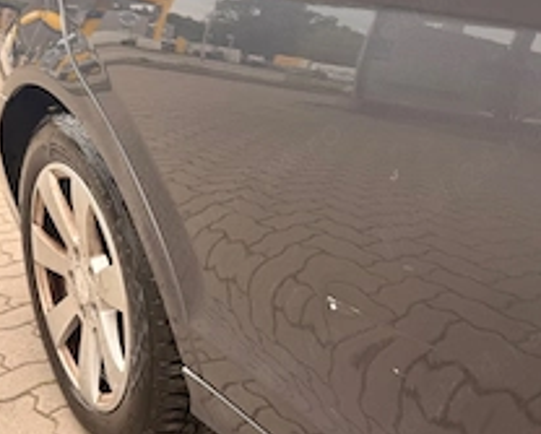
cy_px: 216
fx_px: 722
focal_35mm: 45
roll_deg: +1.7
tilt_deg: -19.7
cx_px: 310
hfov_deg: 41.0
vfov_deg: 33.5
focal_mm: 6.76
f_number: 1.78
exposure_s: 1/143
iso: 80
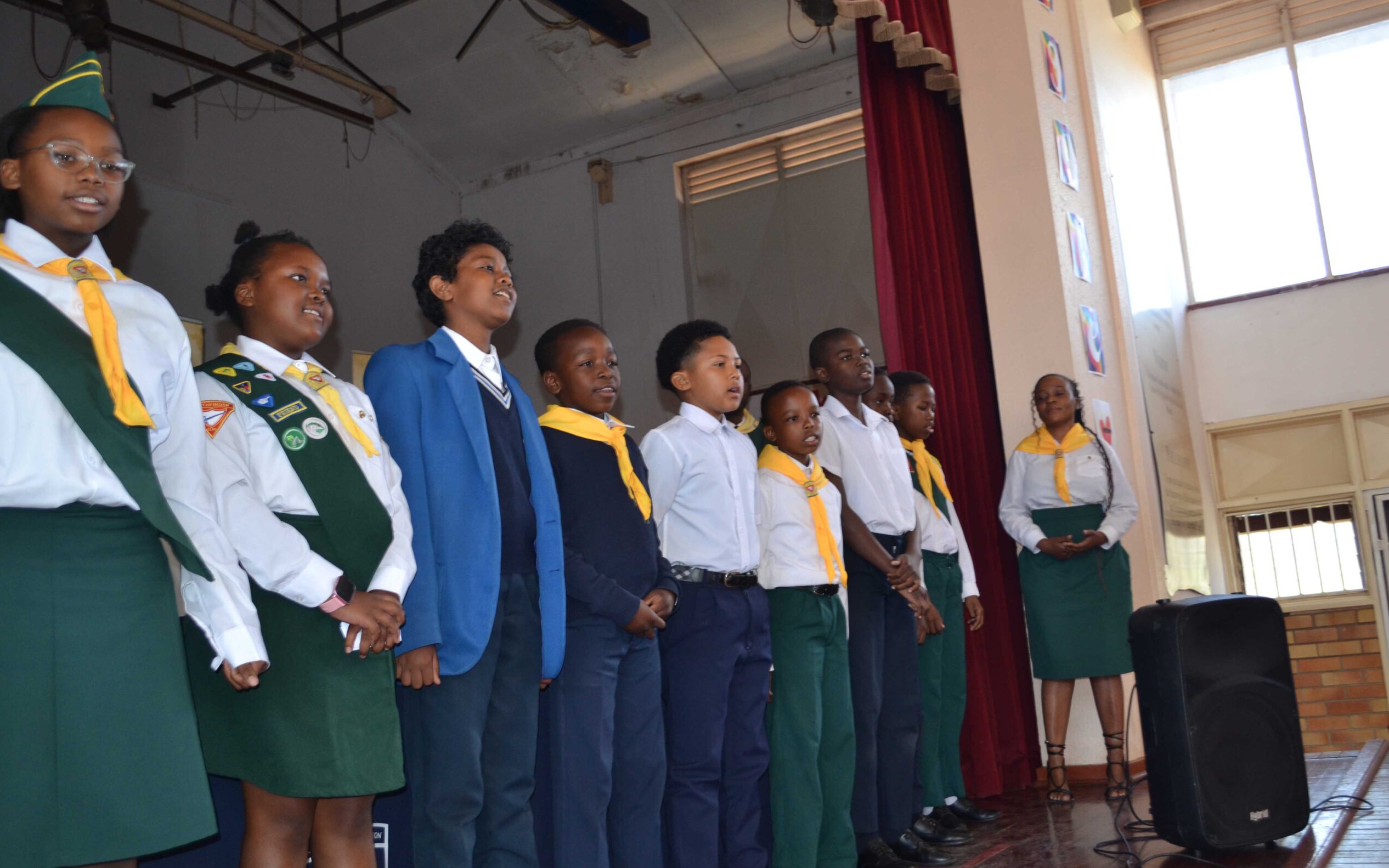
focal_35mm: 34
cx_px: 701
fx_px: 1287
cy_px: 446
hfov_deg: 56.7
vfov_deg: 37.3
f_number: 4
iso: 400
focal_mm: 22
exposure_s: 1/100
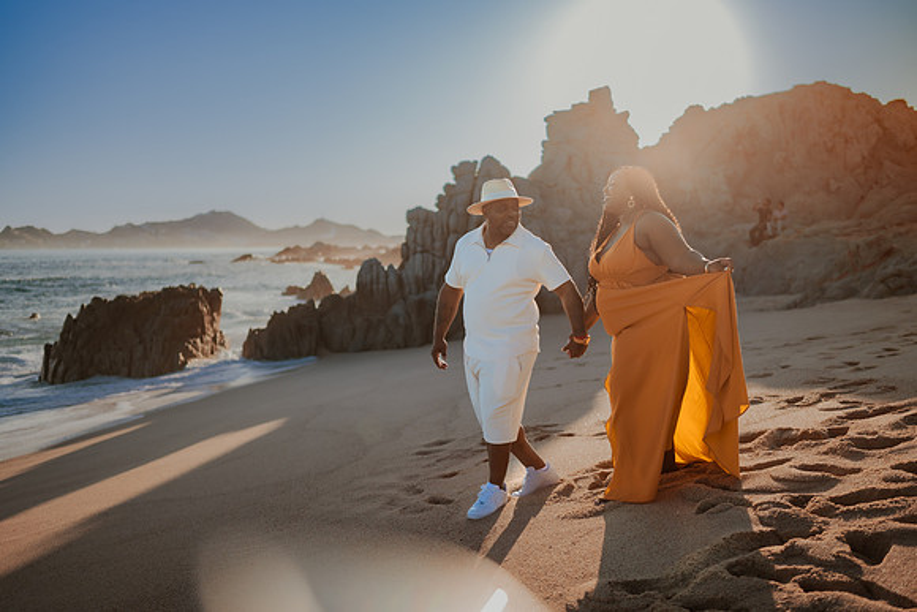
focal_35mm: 35
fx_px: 892
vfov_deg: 37.9
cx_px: 458
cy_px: 306
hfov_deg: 54.4
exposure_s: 1/4000
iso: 100
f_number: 1.8
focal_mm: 35
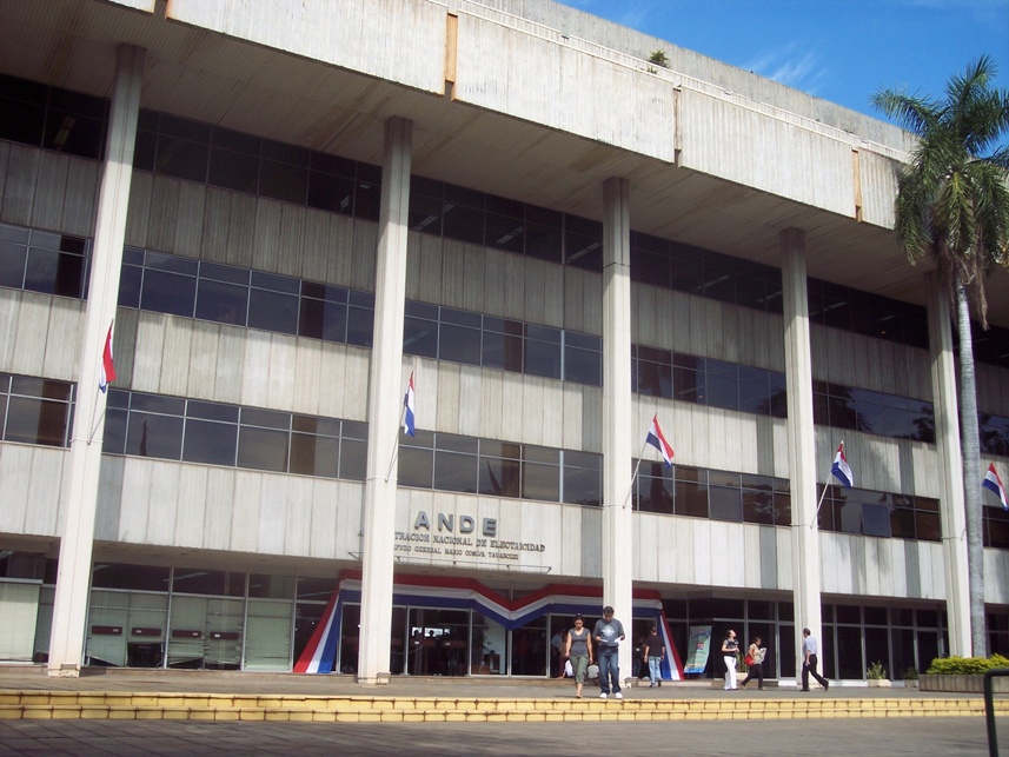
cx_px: 504
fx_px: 1137
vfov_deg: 36.8
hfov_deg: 47.9
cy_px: 378
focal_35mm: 39
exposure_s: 1/750
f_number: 3.4
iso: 100
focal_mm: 8
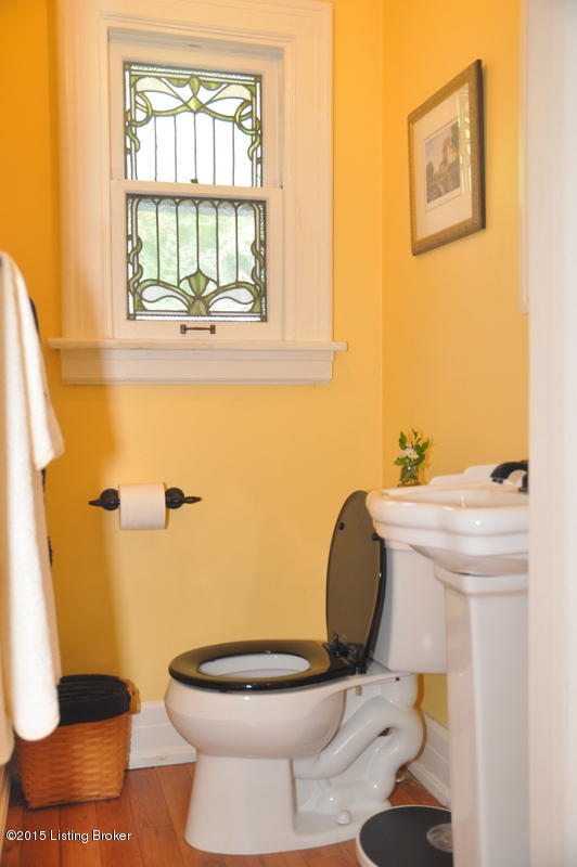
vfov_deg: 51.3
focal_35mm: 38
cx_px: 288
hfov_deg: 35.4
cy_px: 434
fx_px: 903
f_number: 4
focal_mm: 25
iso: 640
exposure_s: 1/60
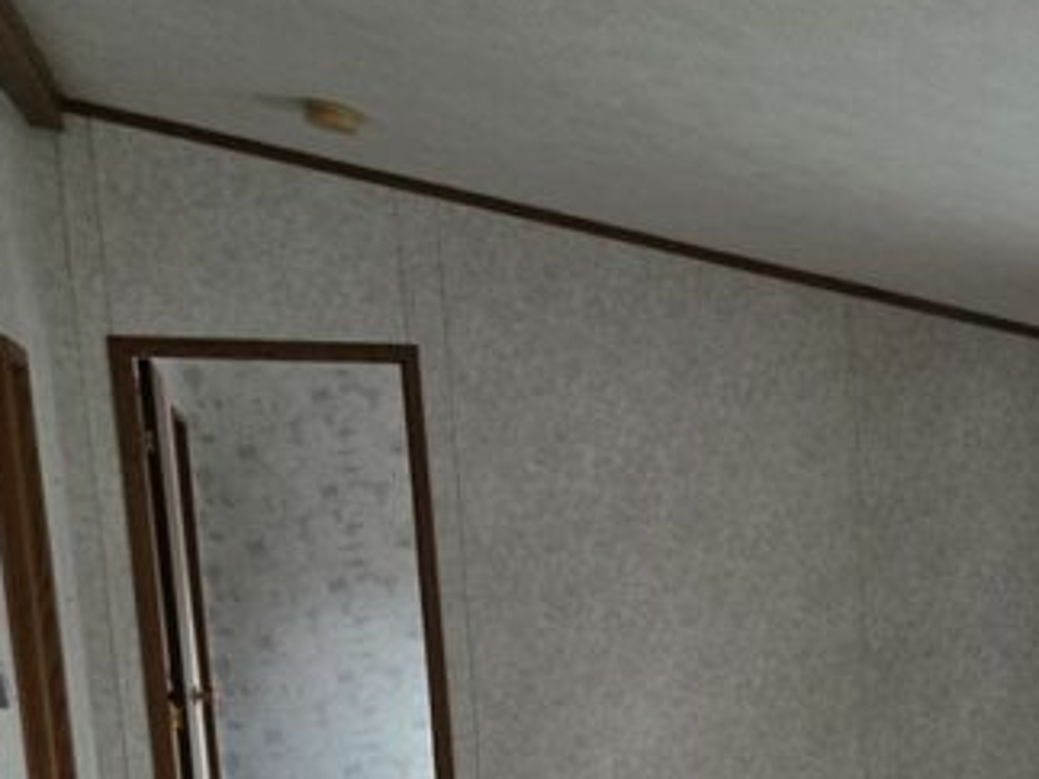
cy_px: 769
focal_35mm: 57
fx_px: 1710
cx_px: 1007
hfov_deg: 31.6
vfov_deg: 24.5
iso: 250
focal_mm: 5.4
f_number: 1.8
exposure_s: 1/120
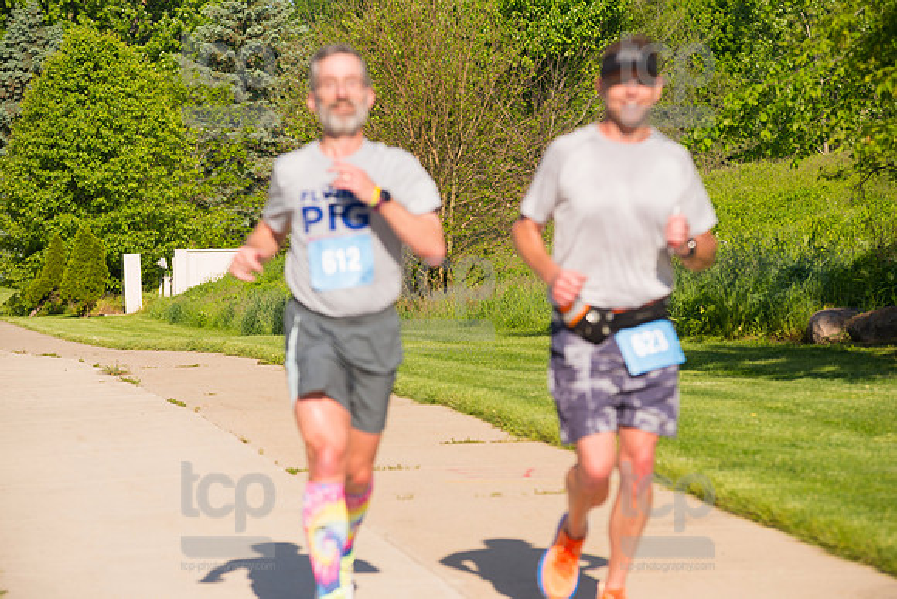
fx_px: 3614
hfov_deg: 14.2
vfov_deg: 9.5
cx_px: 448
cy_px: 300
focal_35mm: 145
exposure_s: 1/2000
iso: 400
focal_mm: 145
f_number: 5.6
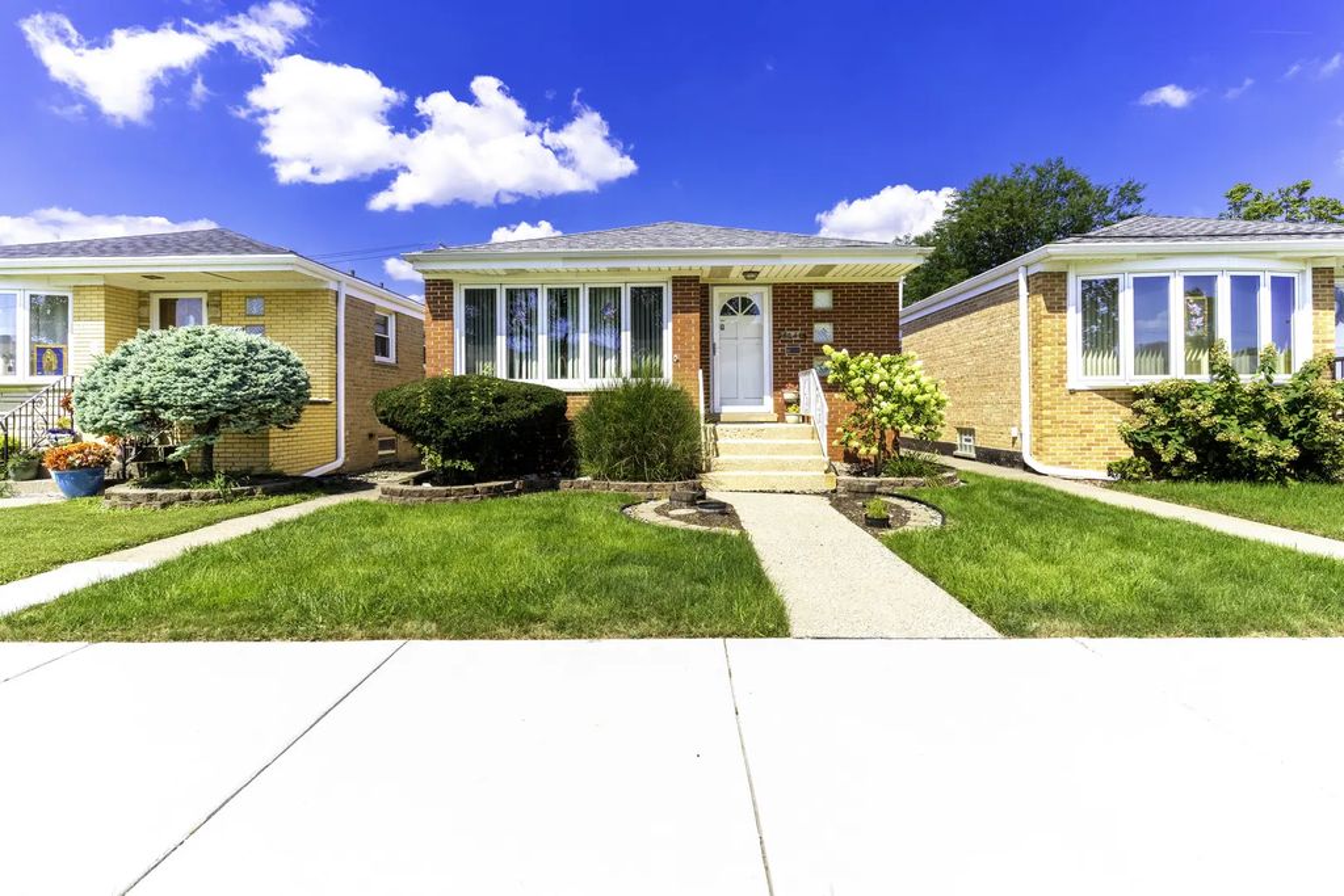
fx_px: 635
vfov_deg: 70.5
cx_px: 672
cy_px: 448
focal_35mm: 17
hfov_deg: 93.3
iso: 200
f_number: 9
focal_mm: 17
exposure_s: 1/6400
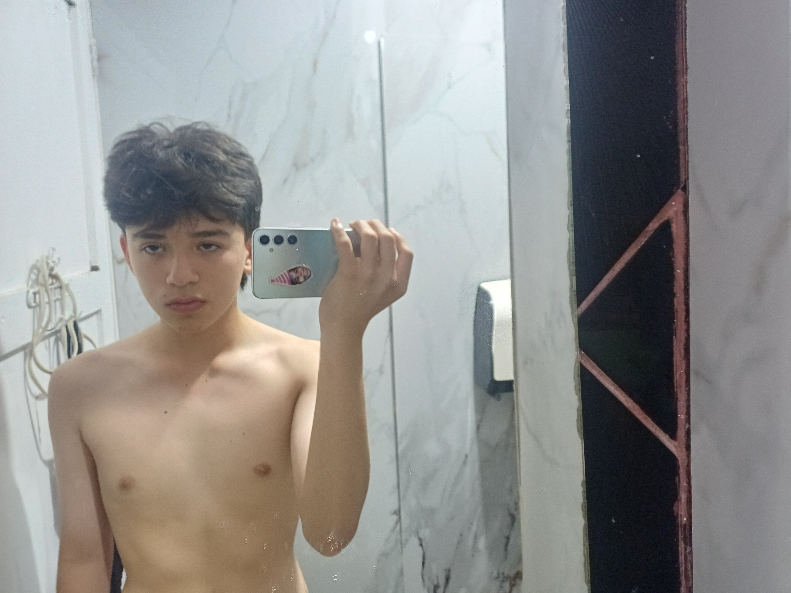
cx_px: 396
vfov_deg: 54.9
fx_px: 571
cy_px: 296
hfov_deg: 69.4
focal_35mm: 25
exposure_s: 1/25
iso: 500
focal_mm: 4.65
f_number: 1.8
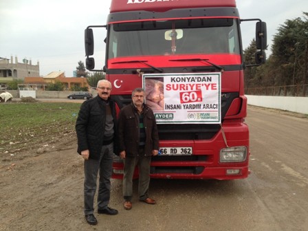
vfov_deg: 42.9
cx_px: 154
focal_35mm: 33
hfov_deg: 55.4
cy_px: 116
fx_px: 294
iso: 50
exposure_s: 1/181
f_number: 2.4
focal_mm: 4.13
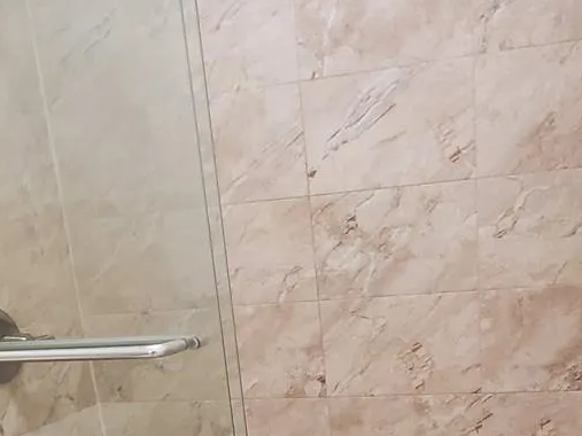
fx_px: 689
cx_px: 341
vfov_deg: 31.6
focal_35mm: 41
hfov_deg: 45.6
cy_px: 464
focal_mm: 1.8
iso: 320
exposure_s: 1/60
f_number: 2.2
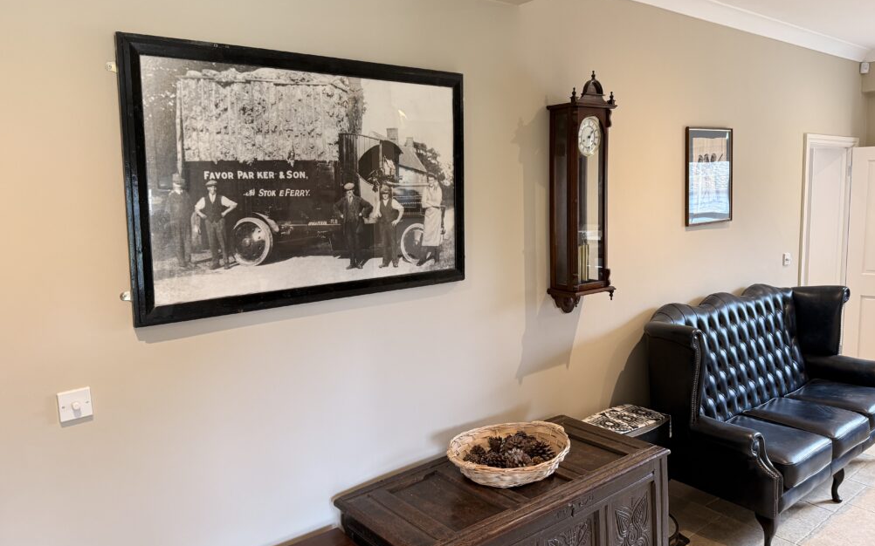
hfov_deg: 70.4
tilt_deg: -5.7
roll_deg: +0.6
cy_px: 245
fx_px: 620
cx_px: 433
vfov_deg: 47.5
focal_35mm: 26
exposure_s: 1/50
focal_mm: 6.76
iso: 200
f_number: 1.78
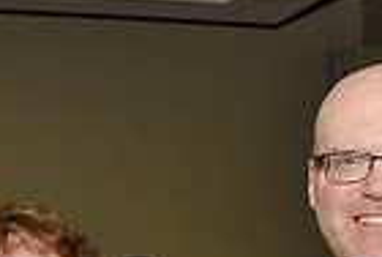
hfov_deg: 15.8
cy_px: 477
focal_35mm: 128
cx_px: 65
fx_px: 1361
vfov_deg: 10.1
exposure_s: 1/60
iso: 1000
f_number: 7.1
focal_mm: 31
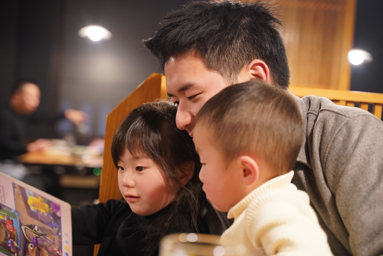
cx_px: 192
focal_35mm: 62
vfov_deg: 21.9
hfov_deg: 32.4
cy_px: 128
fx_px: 660
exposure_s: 1/100
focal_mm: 62
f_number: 3.2
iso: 3200
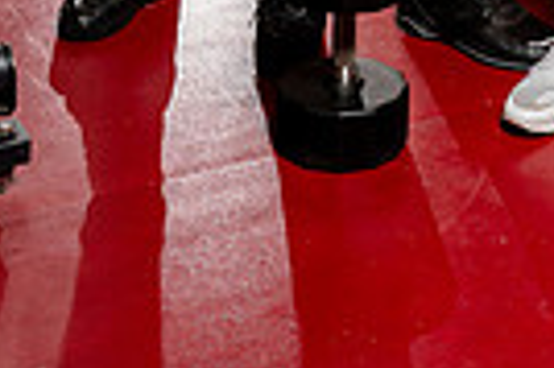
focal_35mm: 131
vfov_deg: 9.2
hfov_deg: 15.5
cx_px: 500
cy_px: -546
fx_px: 2013
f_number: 8
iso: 400
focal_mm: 39
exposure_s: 1/250
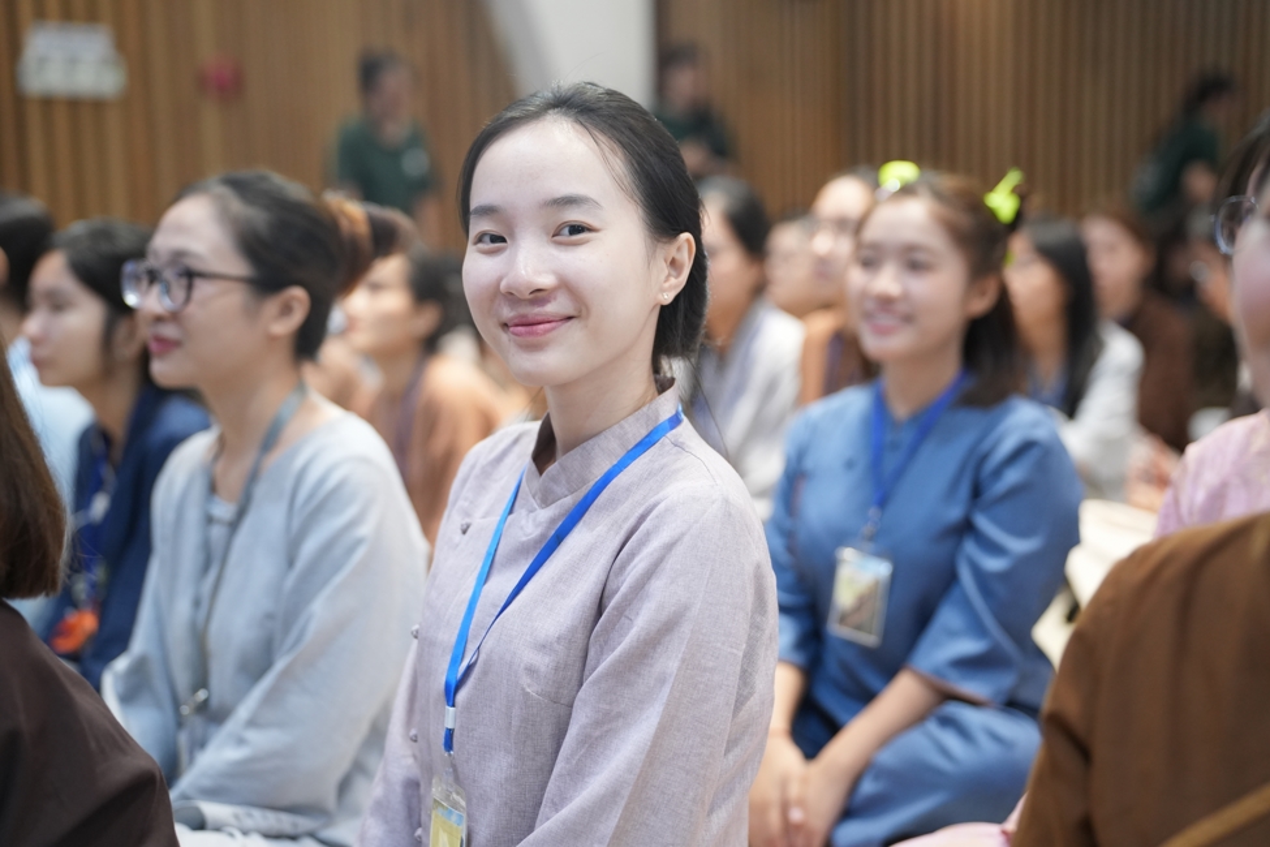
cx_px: 635
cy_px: 424
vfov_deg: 21.9
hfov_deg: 32.4
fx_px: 2187
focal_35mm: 62
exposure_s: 1/200
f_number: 2.5
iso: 2500
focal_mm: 62
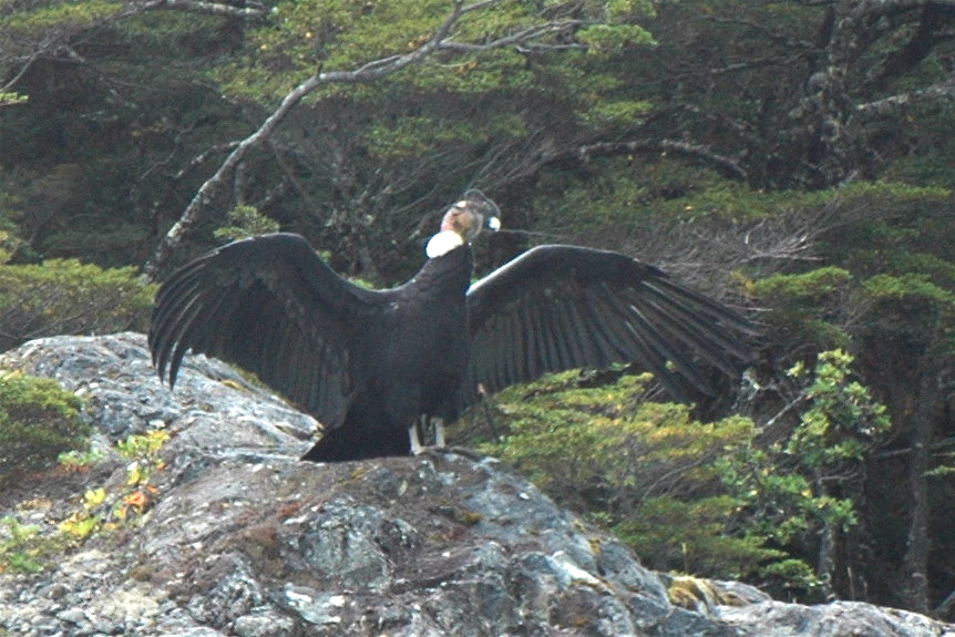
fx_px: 7959
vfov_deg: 4.6
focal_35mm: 300
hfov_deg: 6.9
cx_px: 478
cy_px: 318
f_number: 5.6
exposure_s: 1/400
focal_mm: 200
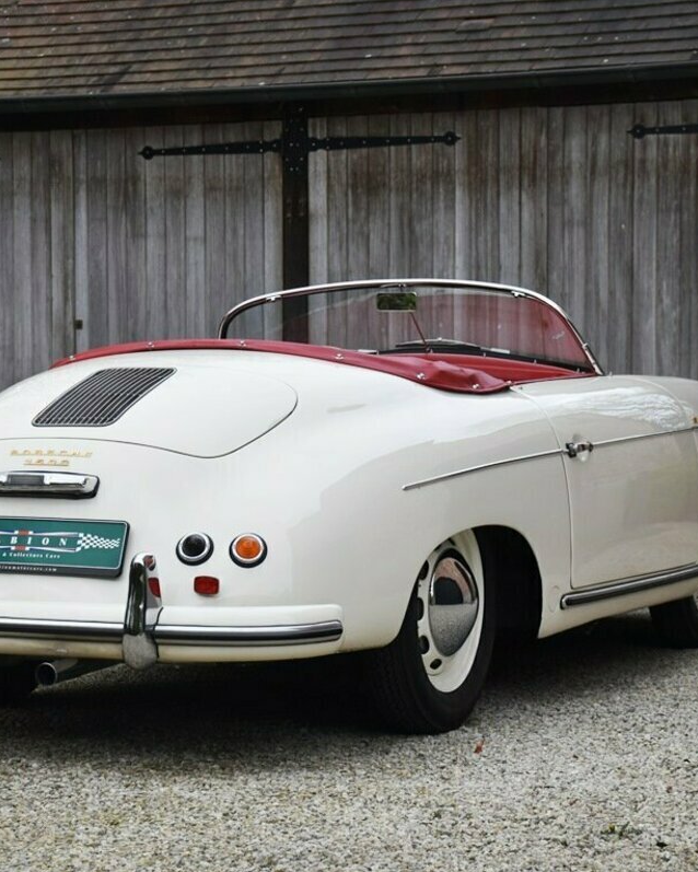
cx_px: 267
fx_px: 2297
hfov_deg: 17.3
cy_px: 437
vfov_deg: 21.5
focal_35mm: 89
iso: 320
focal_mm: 42
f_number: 5.6
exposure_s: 1/250
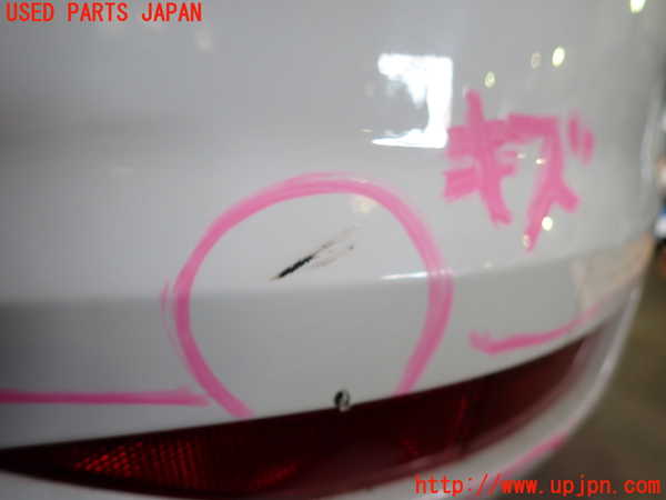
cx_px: 333
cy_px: 250
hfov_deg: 69.4
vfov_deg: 54.9
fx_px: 481
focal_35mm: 25
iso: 160
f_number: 2
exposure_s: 1/60
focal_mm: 4.5
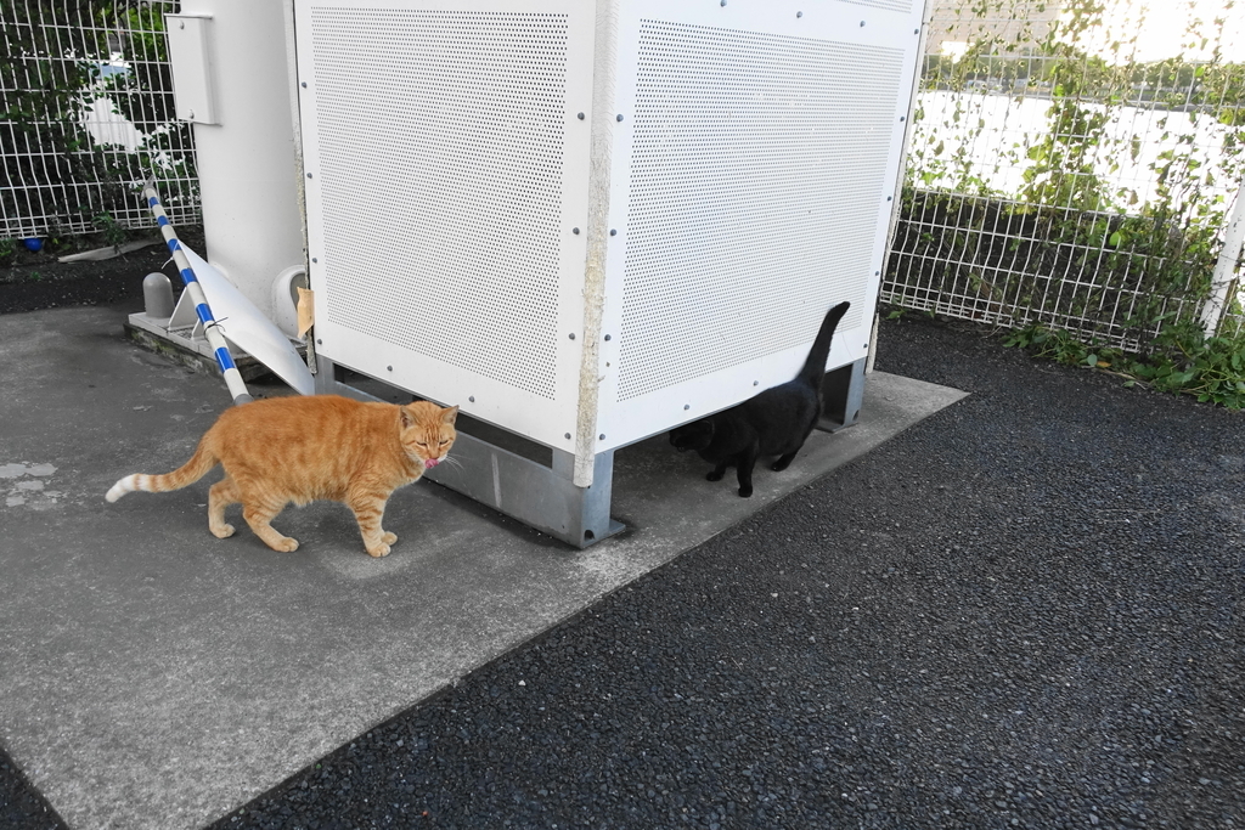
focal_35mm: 24
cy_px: 415
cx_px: 622
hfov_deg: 73.7
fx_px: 830
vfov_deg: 53.1
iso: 640
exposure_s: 1/250
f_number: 2.8
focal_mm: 8.8
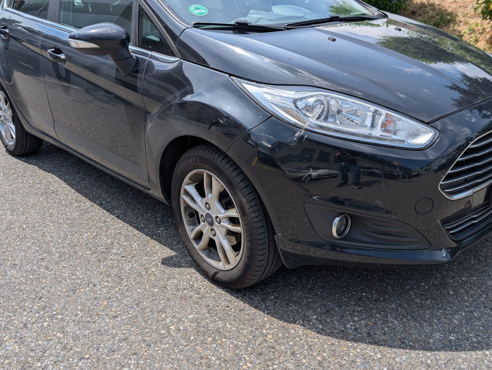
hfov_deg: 55.2
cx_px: 262
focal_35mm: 33
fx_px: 470
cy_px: 145
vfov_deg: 42.8
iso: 19
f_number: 1.68
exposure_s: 1/1085
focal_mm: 6.9
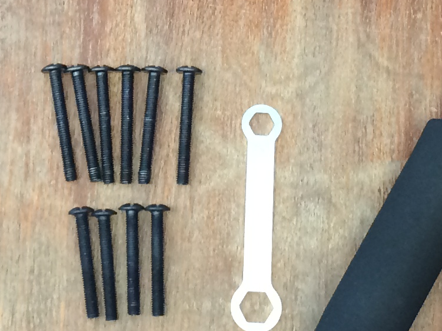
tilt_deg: -74.5
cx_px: 118
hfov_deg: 15.6
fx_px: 1609
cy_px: -61
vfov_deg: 11.5
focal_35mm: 126
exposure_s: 1/33
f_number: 2.2
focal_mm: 4.15
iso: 64
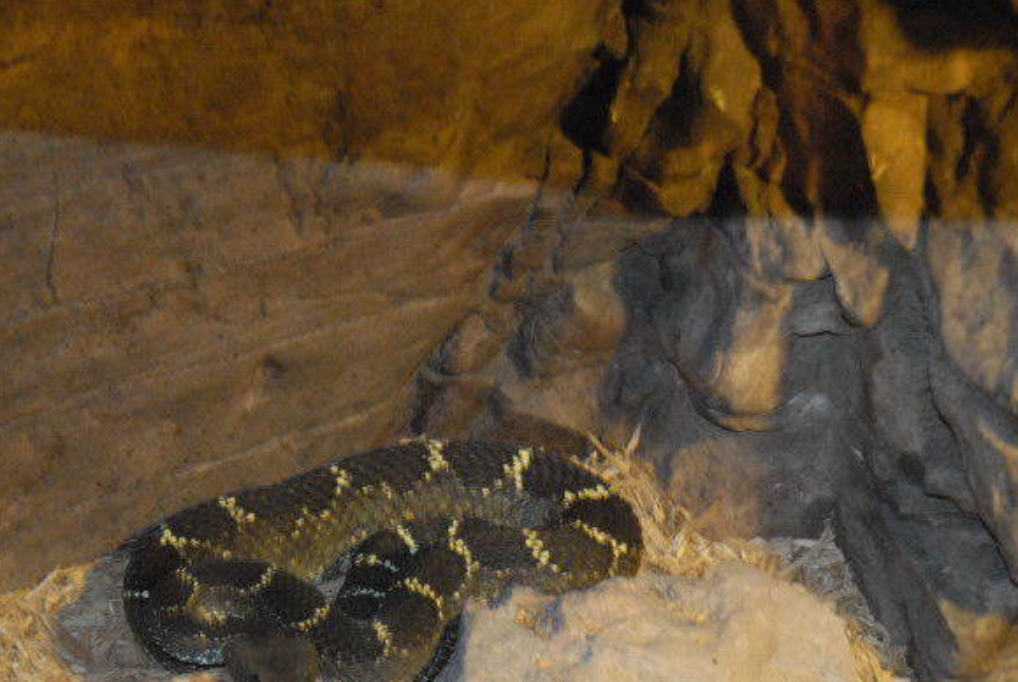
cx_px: 457
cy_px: 433
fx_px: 3993
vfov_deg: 9.8
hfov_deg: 14.5
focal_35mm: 141
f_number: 5.6
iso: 1600
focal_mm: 68
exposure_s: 1/30
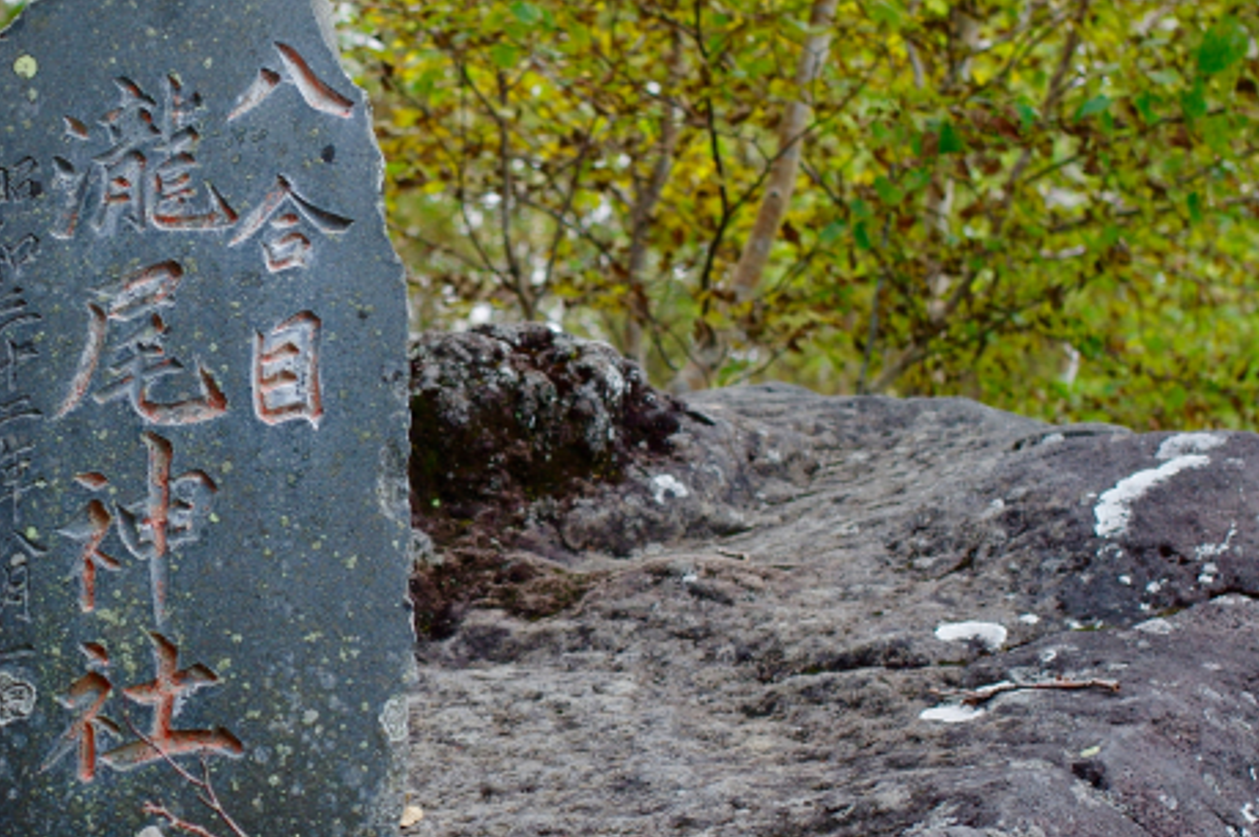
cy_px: 446
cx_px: 143
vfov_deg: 11.8
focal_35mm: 116
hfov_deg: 17.4
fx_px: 4052
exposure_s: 1/100
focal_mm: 35
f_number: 3.2
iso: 200
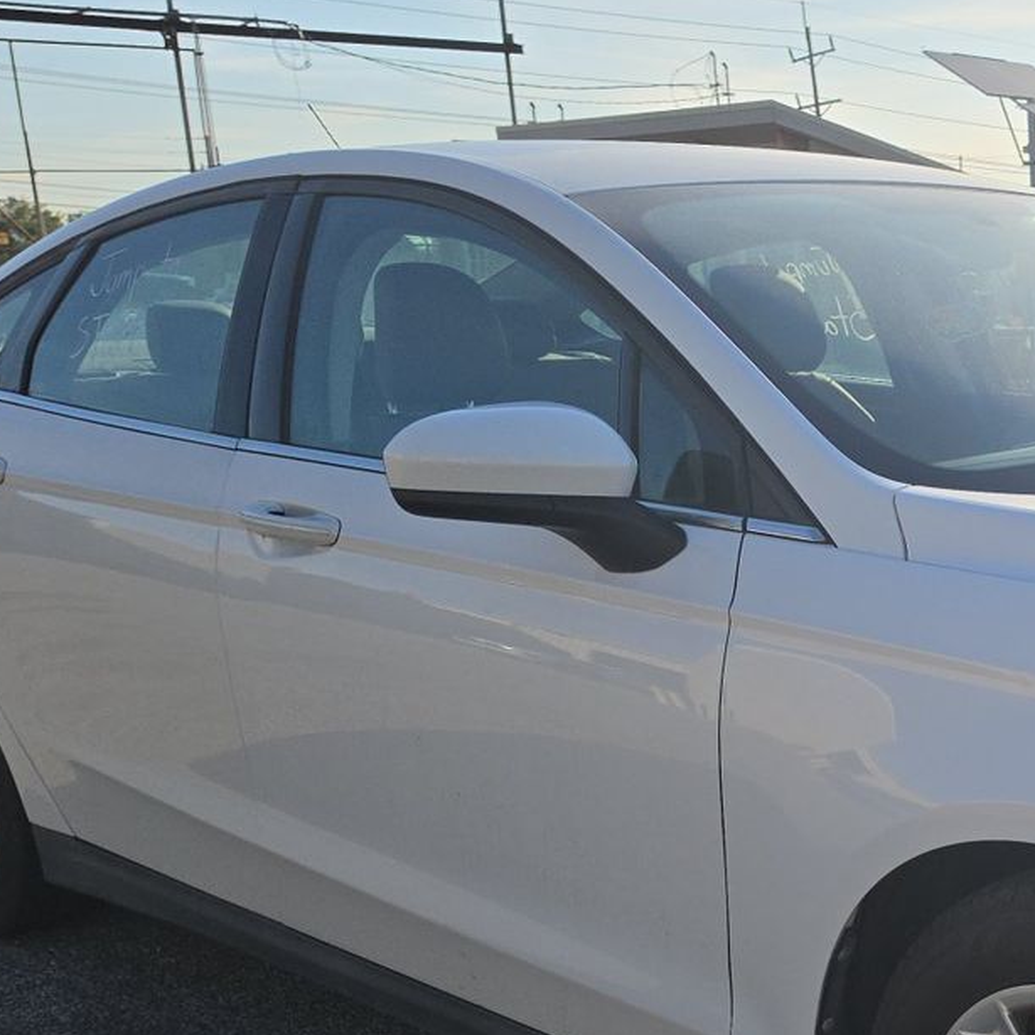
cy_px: 801
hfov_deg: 29.4
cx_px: 1107
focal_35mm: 53
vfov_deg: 31.5
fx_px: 1793
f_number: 1.4
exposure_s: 1/7940
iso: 41
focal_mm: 6.5
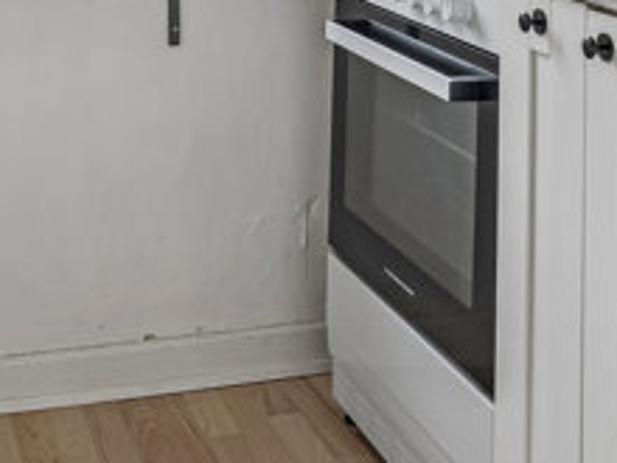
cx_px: 179
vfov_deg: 18.8
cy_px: -206
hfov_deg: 27.5
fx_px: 1248
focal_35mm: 70
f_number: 13
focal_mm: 20
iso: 400
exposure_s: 1/25
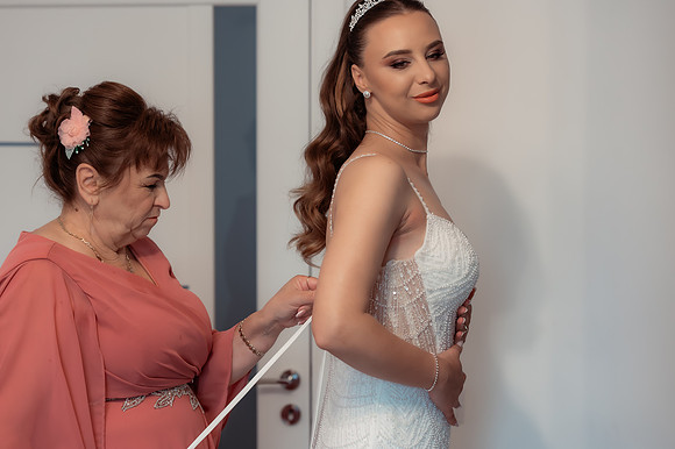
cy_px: 224
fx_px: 1593
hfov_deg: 23.9
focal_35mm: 85
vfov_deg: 16.1
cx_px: 338
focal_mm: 85
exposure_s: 1/250
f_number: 3.2
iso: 1600
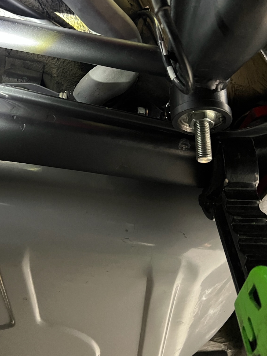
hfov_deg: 40.6
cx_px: 110
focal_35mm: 35
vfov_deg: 51.6
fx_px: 360
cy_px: 117
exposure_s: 1/32
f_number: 1.5
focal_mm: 5.7
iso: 640
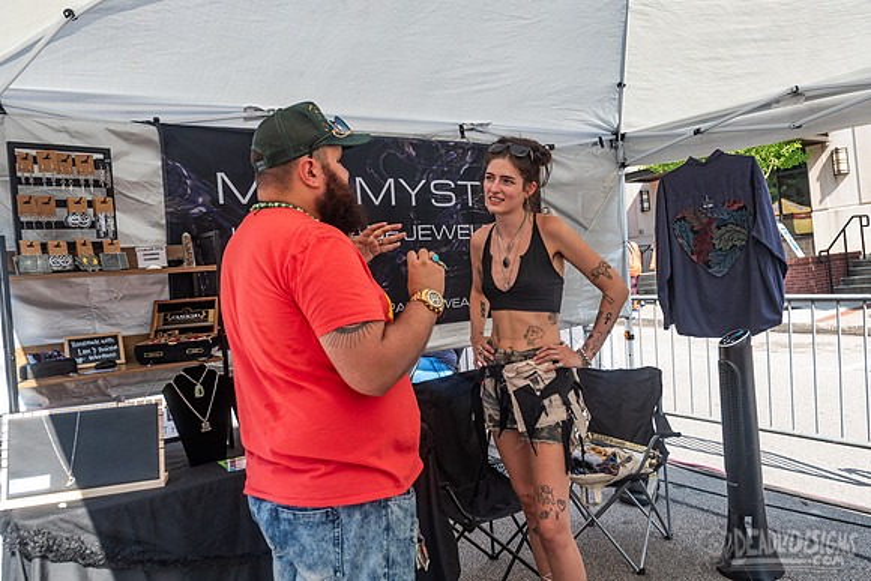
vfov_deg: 46.2
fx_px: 682
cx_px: 459
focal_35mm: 28
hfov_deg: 65.1
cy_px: 289
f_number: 5
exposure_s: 1/320
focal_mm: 24
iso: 200
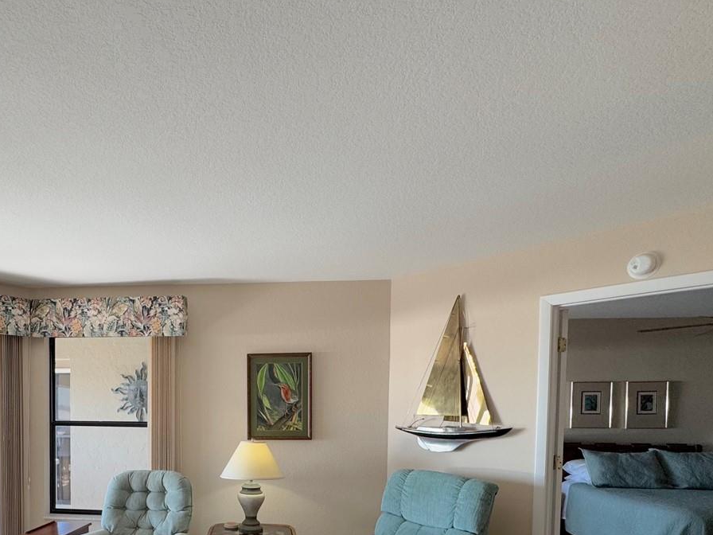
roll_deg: -0.2
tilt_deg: -2.2
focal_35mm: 25
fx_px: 515
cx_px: 222
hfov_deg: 67.0
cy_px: 428
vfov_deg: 51.4
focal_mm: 2.22
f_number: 2.2
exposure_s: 1/120
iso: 125
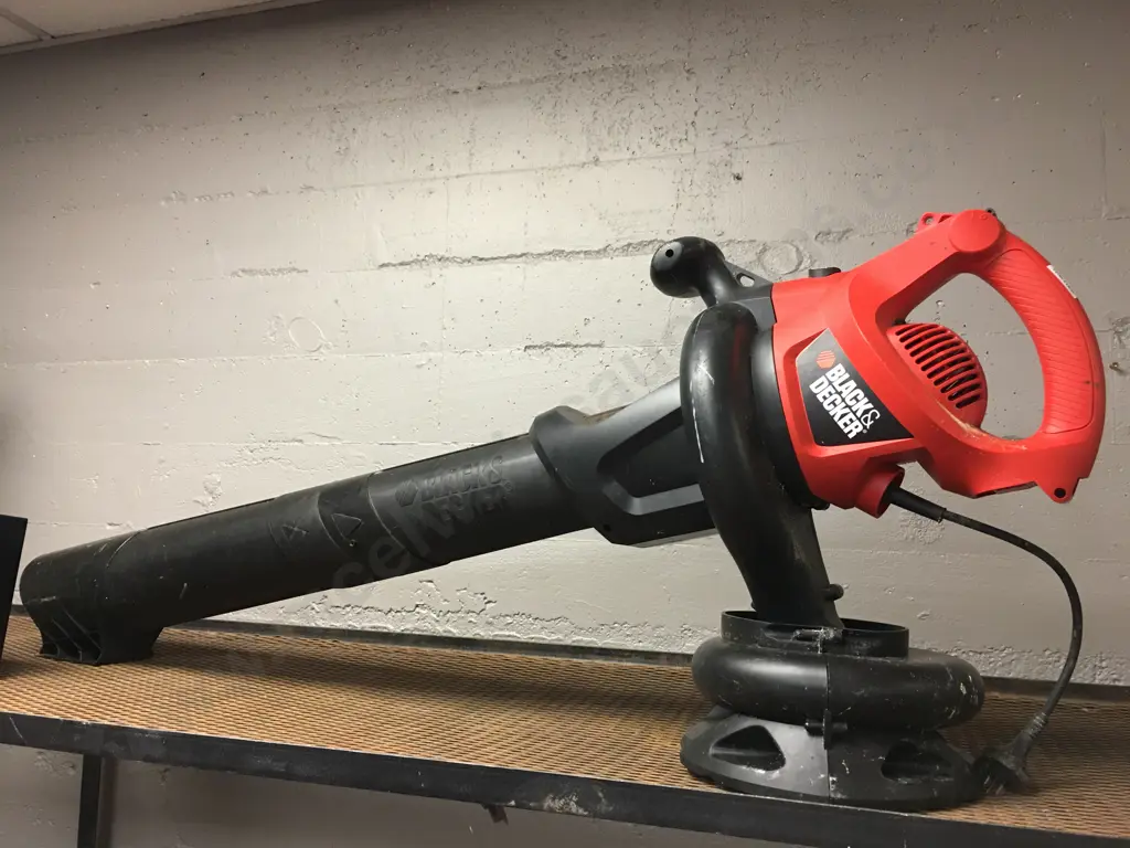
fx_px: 947
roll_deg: -2.8
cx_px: 565
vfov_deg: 48.2
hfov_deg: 61.7
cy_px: 424
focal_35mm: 29
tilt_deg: +9.2
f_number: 2.2
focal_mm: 4.15
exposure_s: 1/17
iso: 80
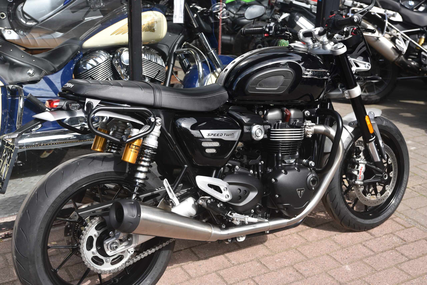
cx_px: 214
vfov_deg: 28.1
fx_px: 570
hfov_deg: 41.1
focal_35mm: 48
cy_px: 142
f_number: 6.3
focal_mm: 48
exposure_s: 1/160
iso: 100
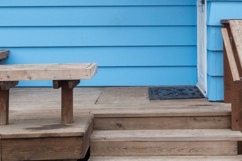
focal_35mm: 82
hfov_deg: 24.7
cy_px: 17
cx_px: 145
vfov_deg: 16.4
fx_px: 551
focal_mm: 20.9
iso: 400
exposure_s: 1/30
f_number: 8
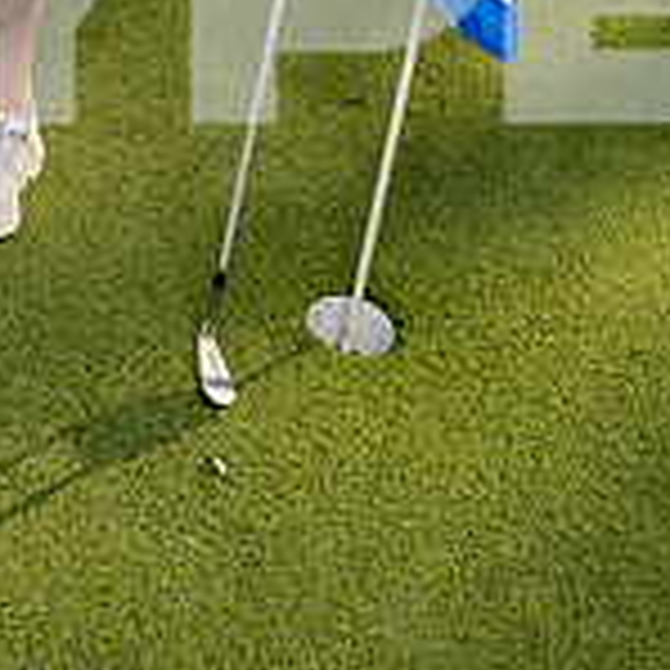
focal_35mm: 77
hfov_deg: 22.2
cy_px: -328
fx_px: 1686
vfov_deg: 19.6
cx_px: 148
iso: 100
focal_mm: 30
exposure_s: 1/800
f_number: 4
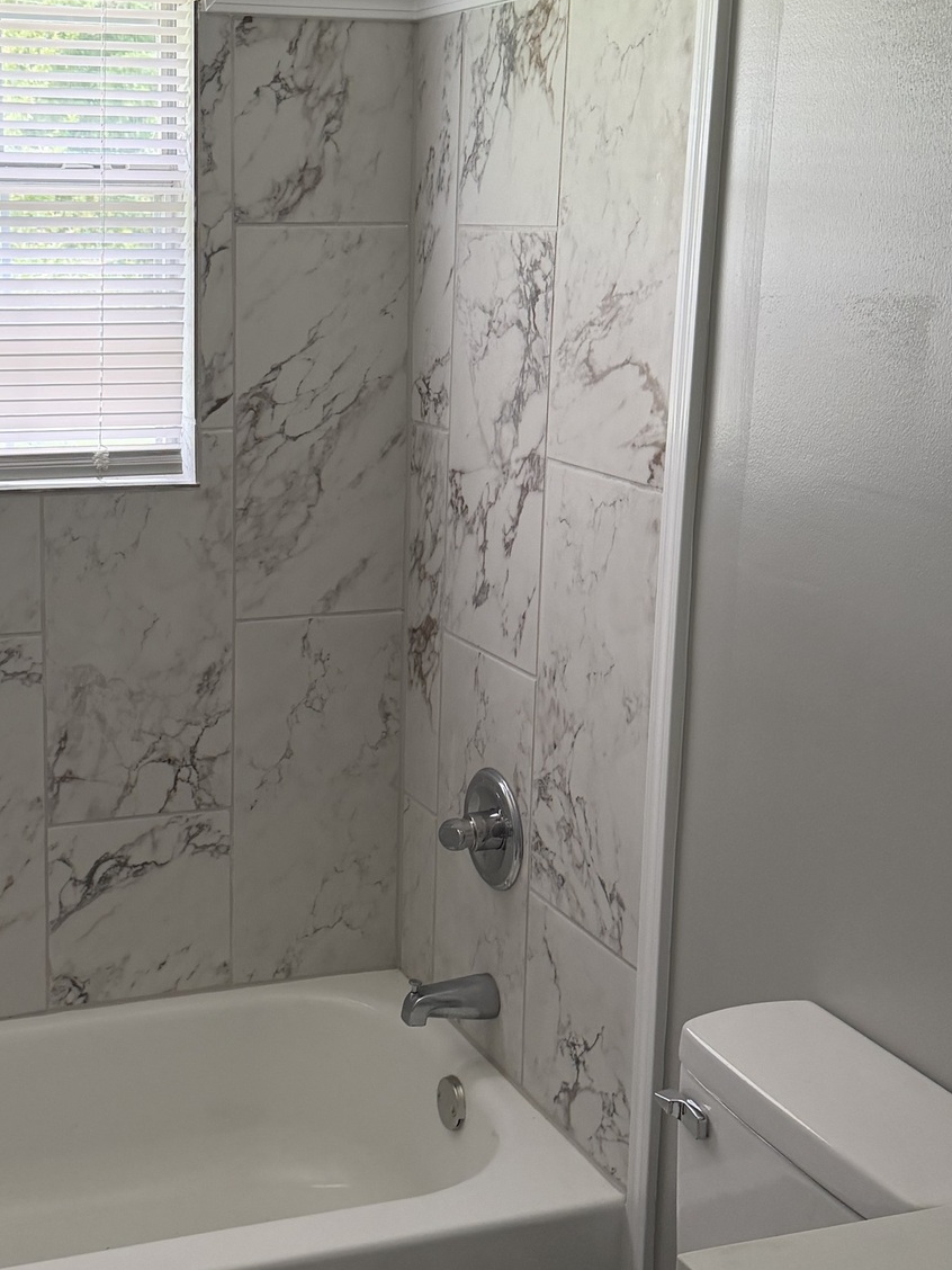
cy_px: 560
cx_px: 234
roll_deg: -0.2
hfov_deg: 29.2
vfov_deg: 38.9
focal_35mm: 49
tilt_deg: -12.8
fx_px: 1797
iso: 200
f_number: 1.78
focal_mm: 6.76
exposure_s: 1/121
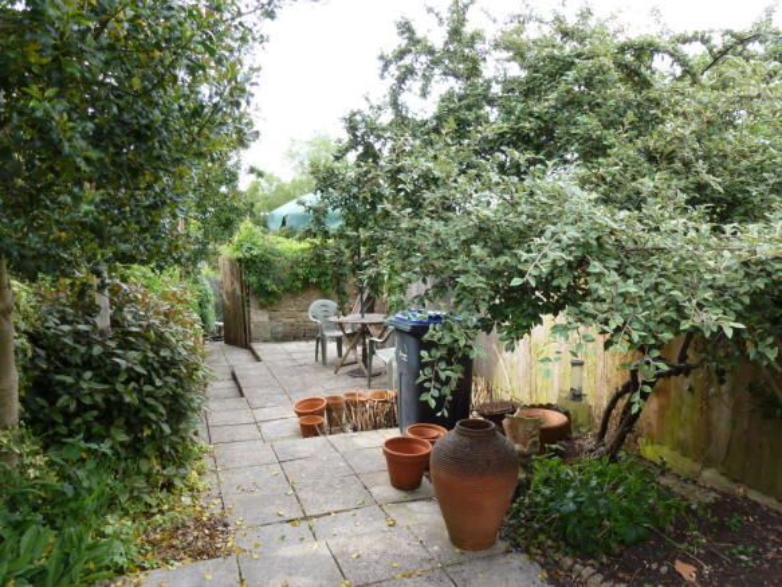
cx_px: 391
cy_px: 294
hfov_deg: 71.6
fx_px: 542
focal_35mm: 24
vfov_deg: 56.8
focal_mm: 4.3
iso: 100
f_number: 3.3
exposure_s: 1/100
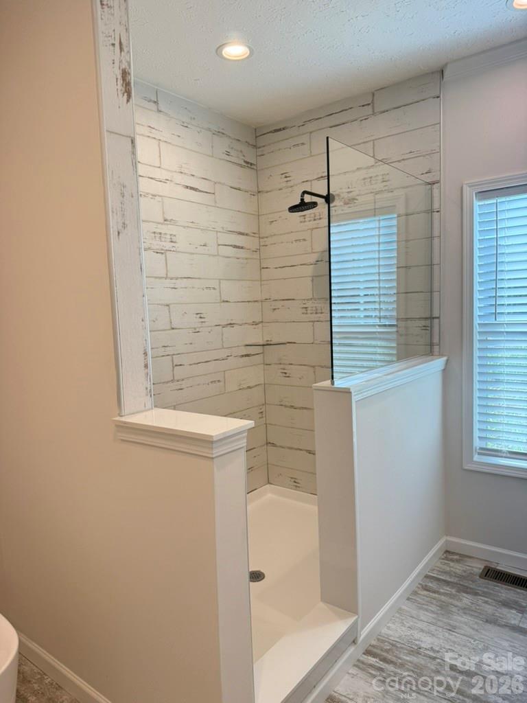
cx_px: 264
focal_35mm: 24
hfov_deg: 56.8
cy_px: 352
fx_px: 487
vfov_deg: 71.6
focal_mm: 6.76
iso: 100
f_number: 1.78
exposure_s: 1/401
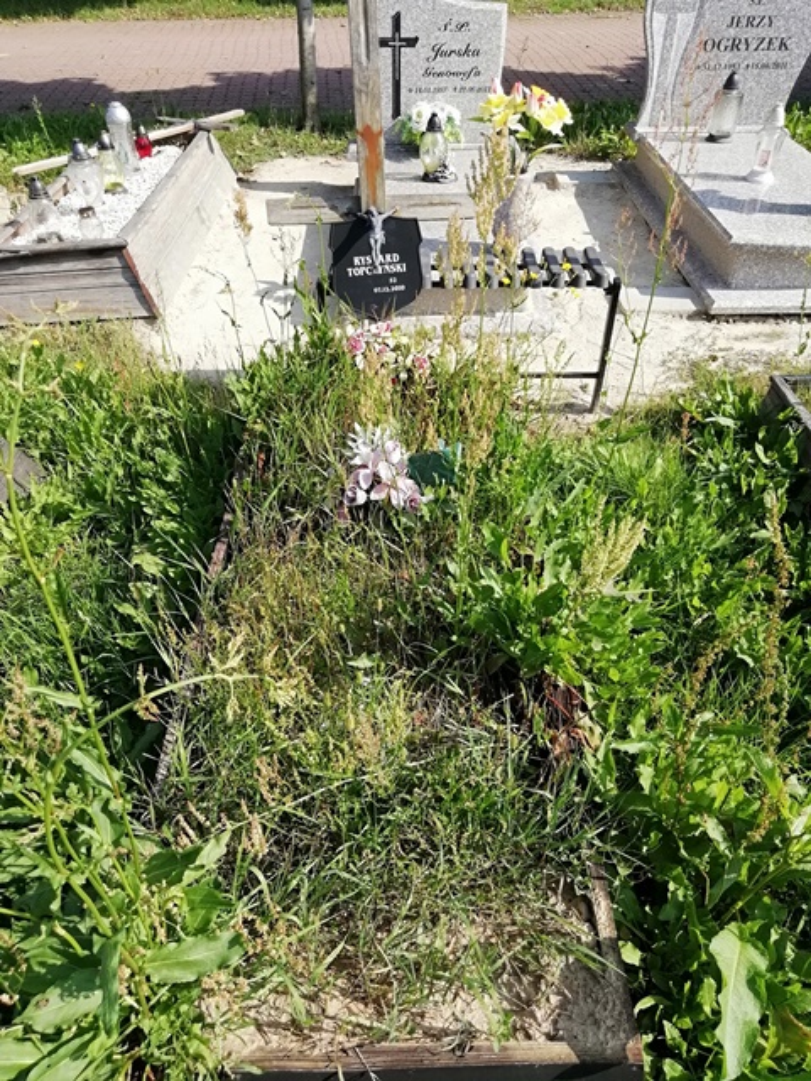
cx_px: 406
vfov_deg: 67.3
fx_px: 812
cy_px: 540
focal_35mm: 26
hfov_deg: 53.1
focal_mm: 3.21
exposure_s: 1/749
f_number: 2.2
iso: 50
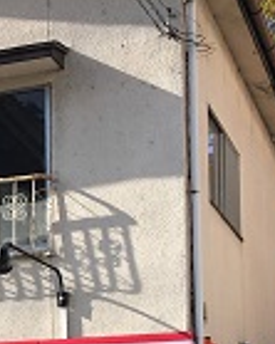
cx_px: -124
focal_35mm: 98
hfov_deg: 14.7
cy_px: 299
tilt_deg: +8.3
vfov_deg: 19.3
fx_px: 998
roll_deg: -0.1
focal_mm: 4.15
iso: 25
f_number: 2.2
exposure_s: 1/962
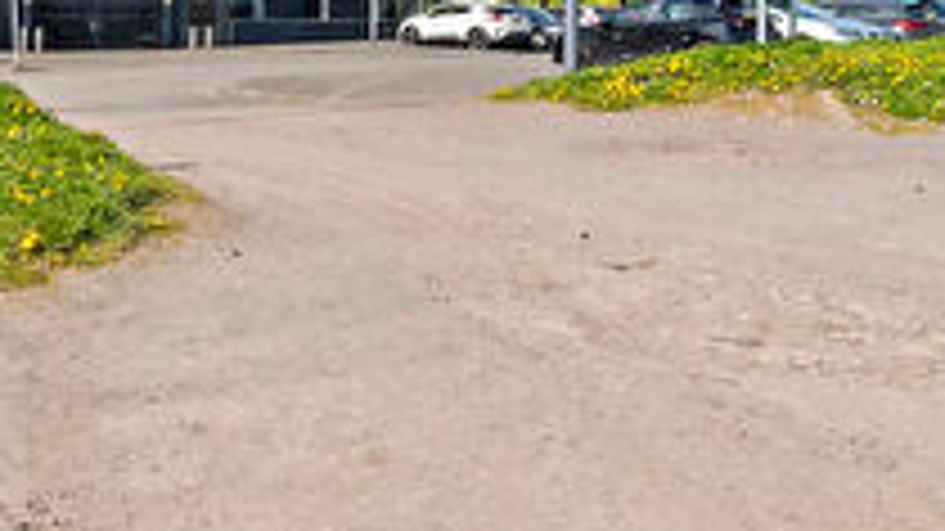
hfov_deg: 44.0
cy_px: -220
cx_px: 90
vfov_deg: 23.7
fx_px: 1052
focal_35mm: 42
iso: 800
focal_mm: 12
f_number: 8
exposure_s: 1/320
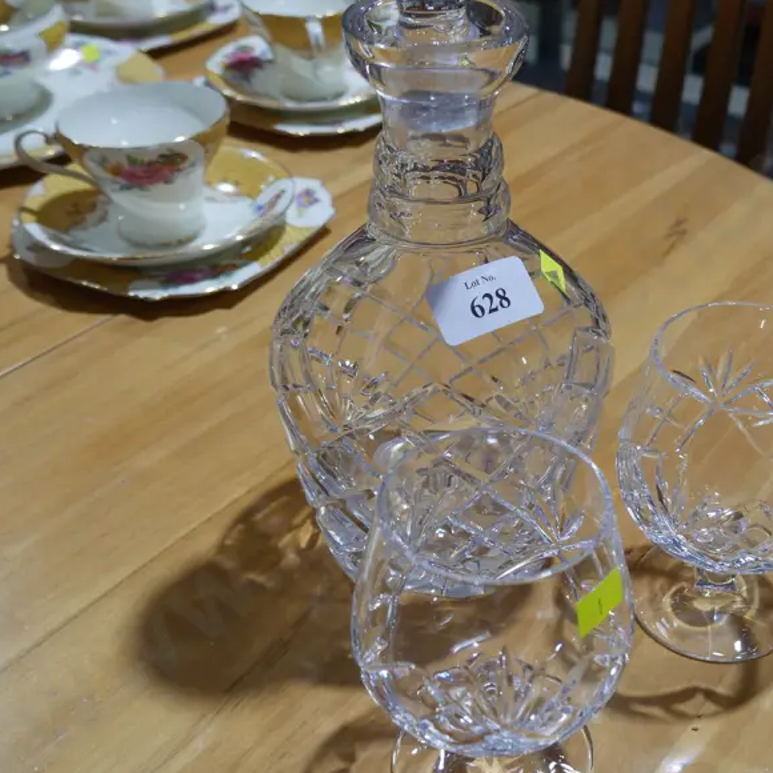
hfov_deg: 33.4
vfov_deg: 34.0
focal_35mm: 50
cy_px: 330
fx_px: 1263
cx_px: 572
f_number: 3.6
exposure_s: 1/100
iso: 200
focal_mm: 16
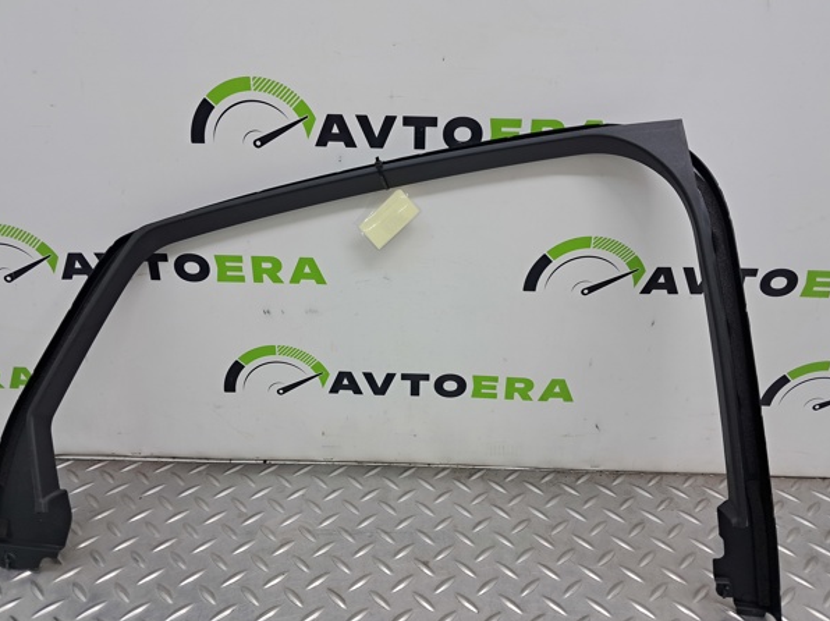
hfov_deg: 61.7
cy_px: 322
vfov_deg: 48.2
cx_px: 409
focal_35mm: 29
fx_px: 695
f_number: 1.8
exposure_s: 1/50
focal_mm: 4
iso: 64
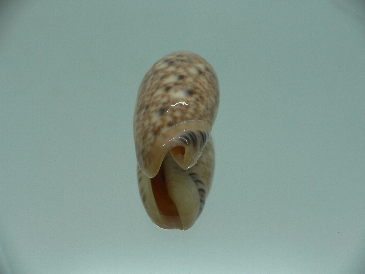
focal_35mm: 35
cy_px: 137
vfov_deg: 40.7
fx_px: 369
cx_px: 182
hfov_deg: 52.6
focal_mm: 4.6
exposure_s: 1/60
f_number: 2.8
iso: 80
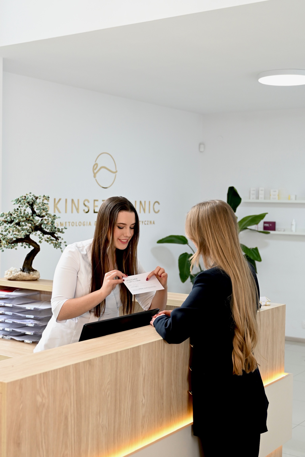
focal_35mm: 52
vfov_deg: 38.4
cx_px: 152
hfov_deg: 26.1
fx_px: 658
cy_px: 228
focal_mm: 34.5
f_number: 2.8
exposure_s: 1/125
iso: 640
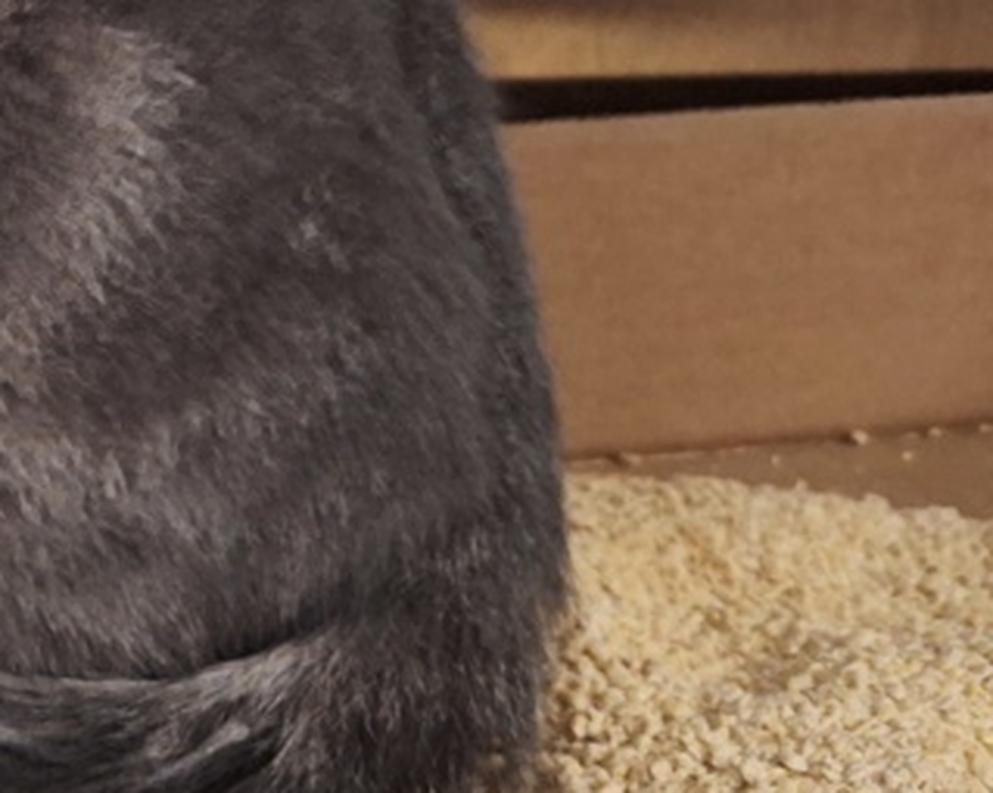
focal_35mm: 72
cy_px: -25
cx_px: -370
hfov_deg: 22.9
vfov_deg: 20.5
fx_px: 2115
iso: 800
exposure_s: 1/20
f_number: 1.8
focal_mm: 5.54
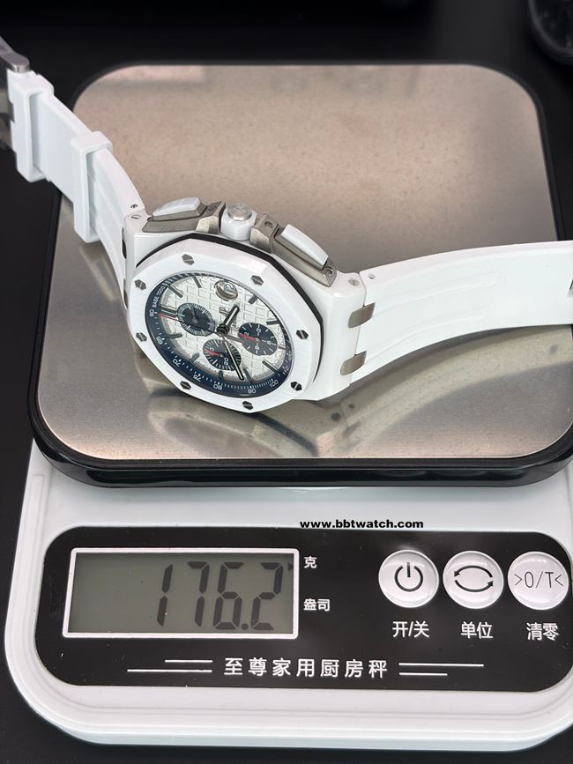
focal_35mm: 52
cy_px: 382
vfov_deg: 36.8
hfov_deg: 28.0
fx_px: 1148
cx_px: 286
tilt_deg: -57.0
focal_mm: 5.96
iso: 32
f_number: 1.6
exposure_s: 1/612
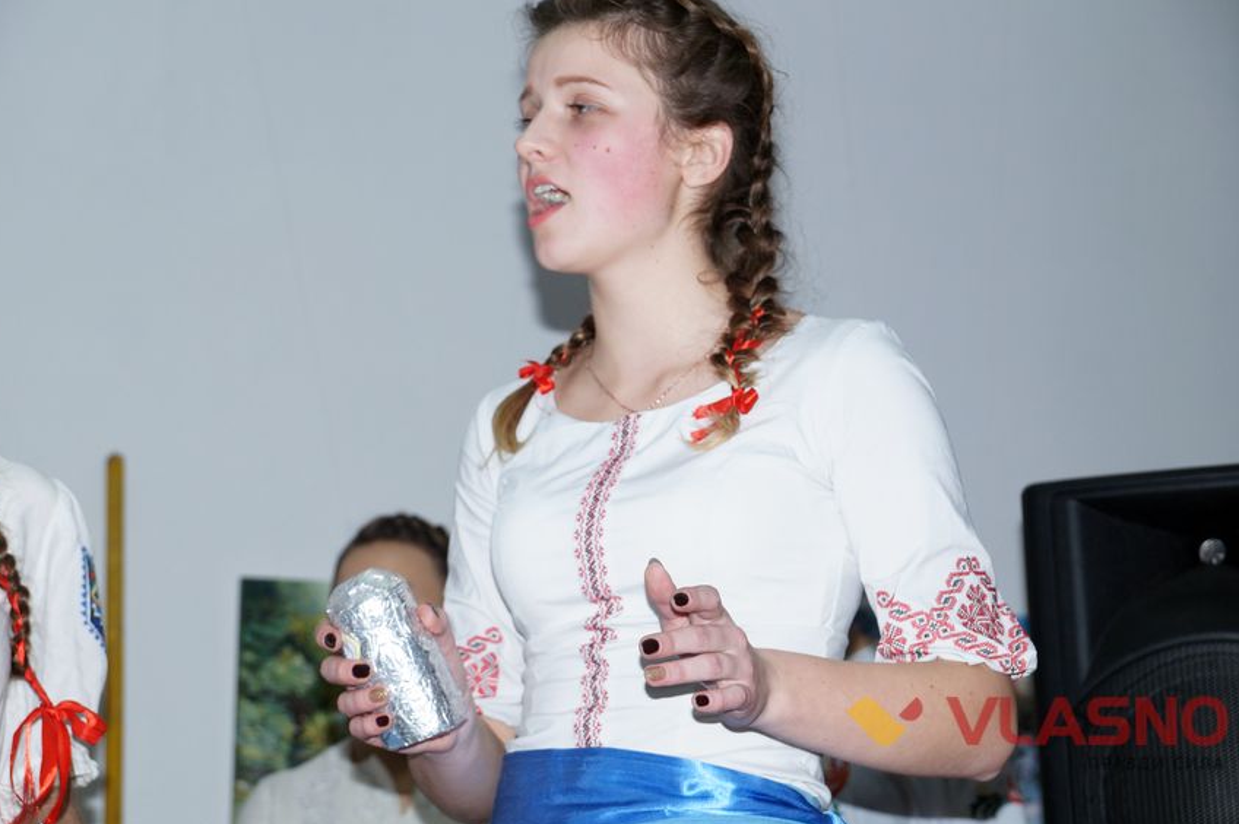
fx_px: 3010
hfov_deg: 23.3
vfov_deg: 15.6
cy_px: 425
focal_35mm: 88
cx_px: 612
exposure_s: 1/60
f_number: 5.6
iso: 400
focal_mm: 55
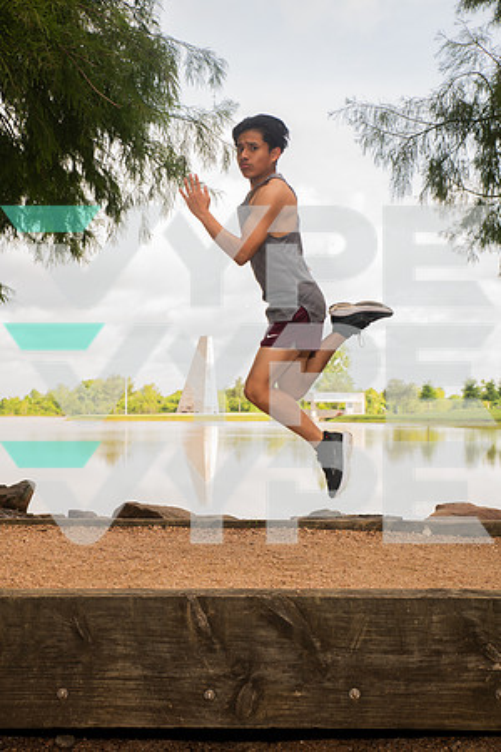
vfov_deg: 42.7
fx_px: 960
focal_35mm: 46
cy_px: 376
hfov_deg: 29.2
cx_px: 250
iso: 250
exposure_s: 1/250
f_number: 7.1
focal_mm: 46
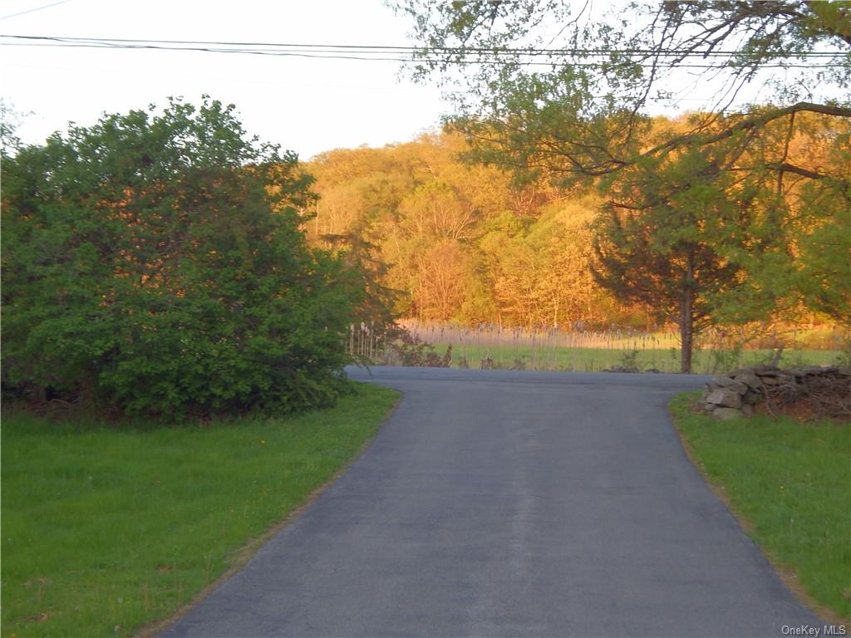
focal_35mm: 61
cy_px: 319
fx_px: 1500
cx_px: 426
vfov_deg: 24.0
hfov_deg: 31.7
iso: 125
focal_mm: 10.9
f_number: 4
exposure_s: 1/30
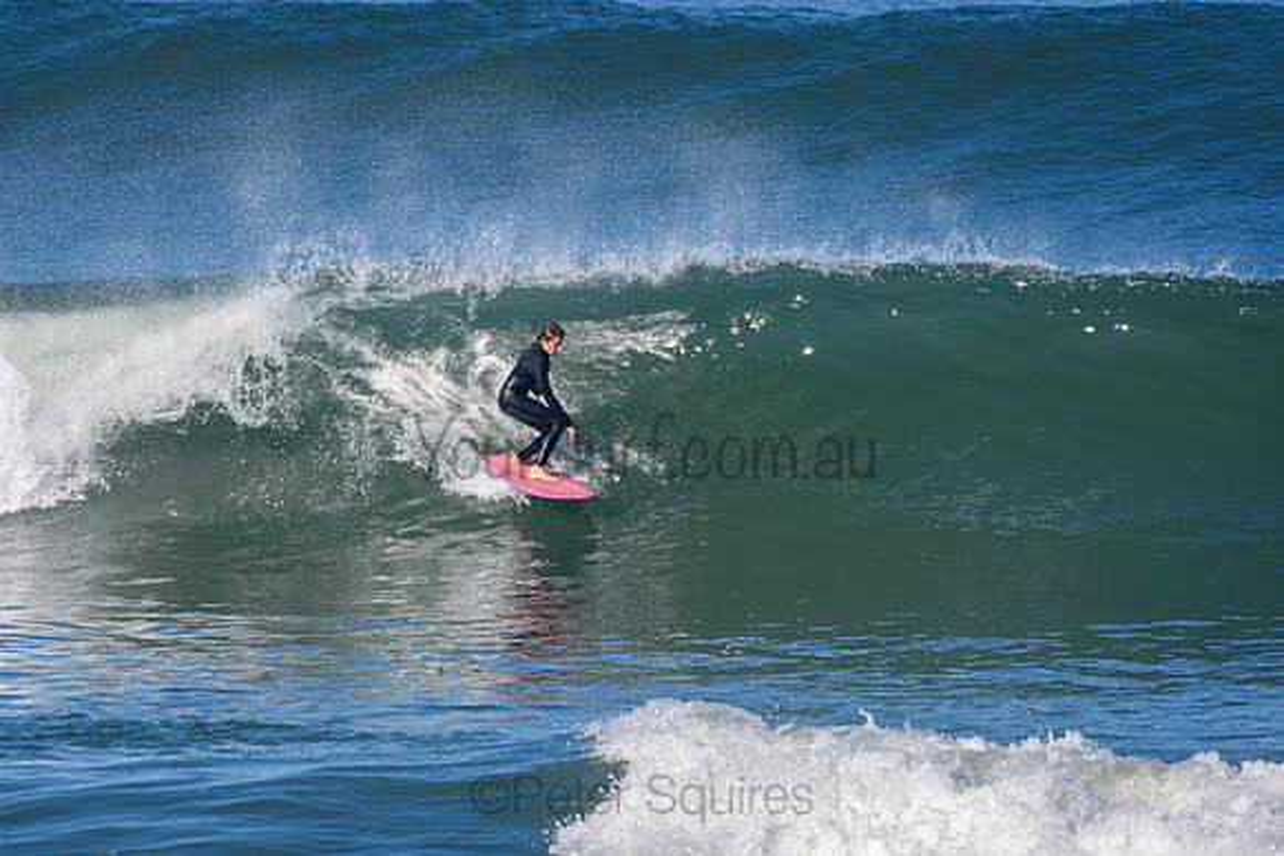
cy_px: 428
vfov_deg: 1.8
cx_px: 642
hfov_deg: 2.7
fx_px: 26755
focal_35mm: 750
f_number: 5.6
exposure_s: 1/2000
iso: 400
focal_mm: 500
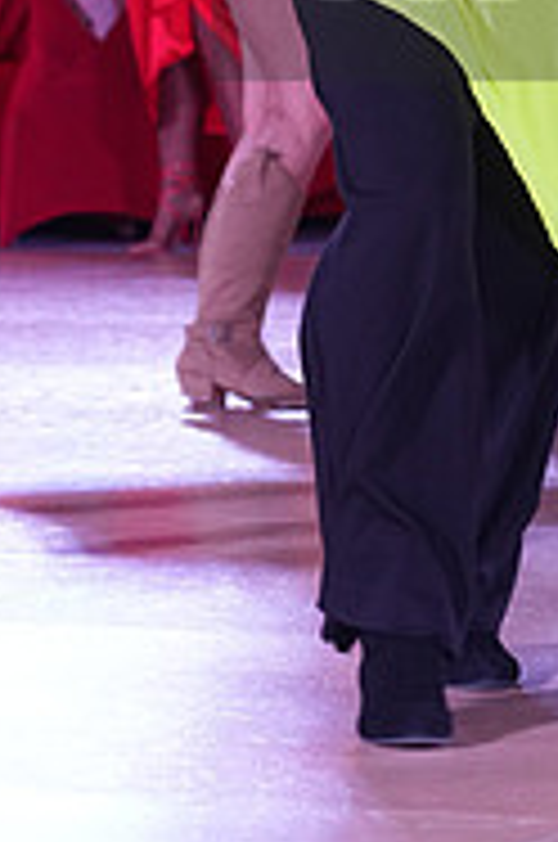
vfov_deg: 7.9
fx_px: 6020
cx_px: 835
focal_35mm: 258
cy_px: -68
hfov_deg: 5.3
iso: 1600
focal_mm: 83
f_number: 5.6
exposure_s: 1/200
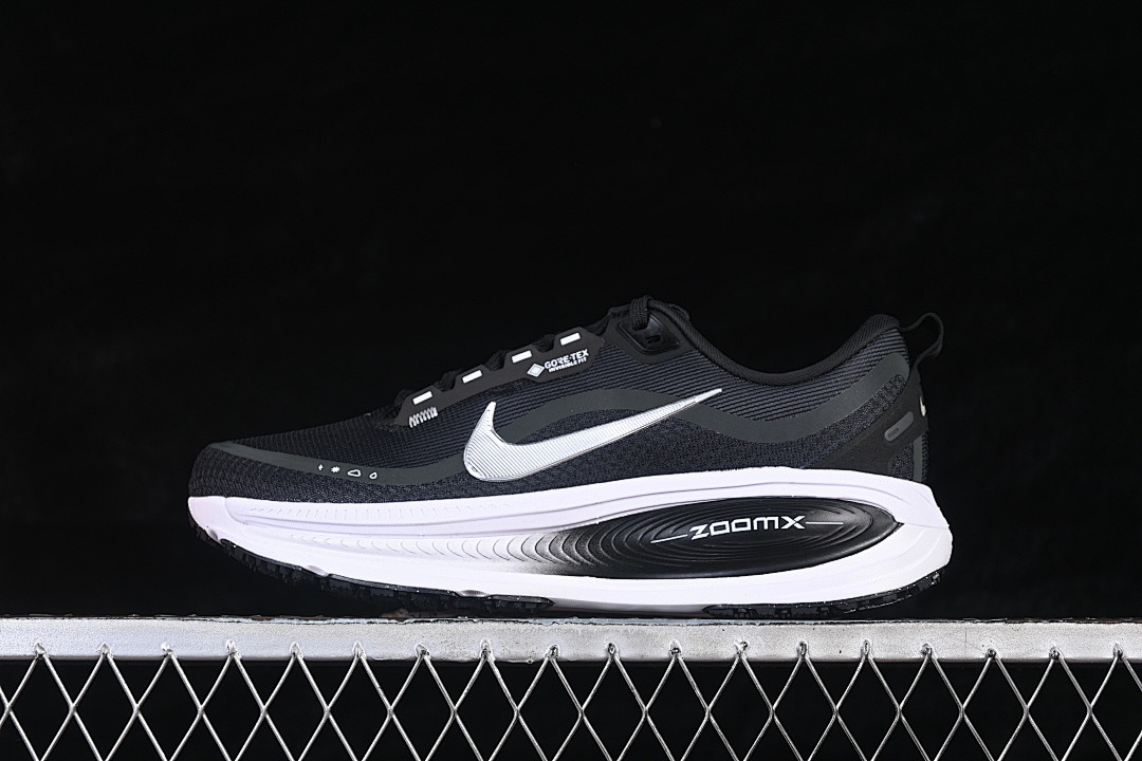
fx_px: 2379
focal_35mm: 75
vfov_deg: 18.2
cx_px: 571
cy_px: 380
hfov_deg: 27.0
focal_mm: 50
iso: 160
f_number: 6.3
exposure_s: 1/60
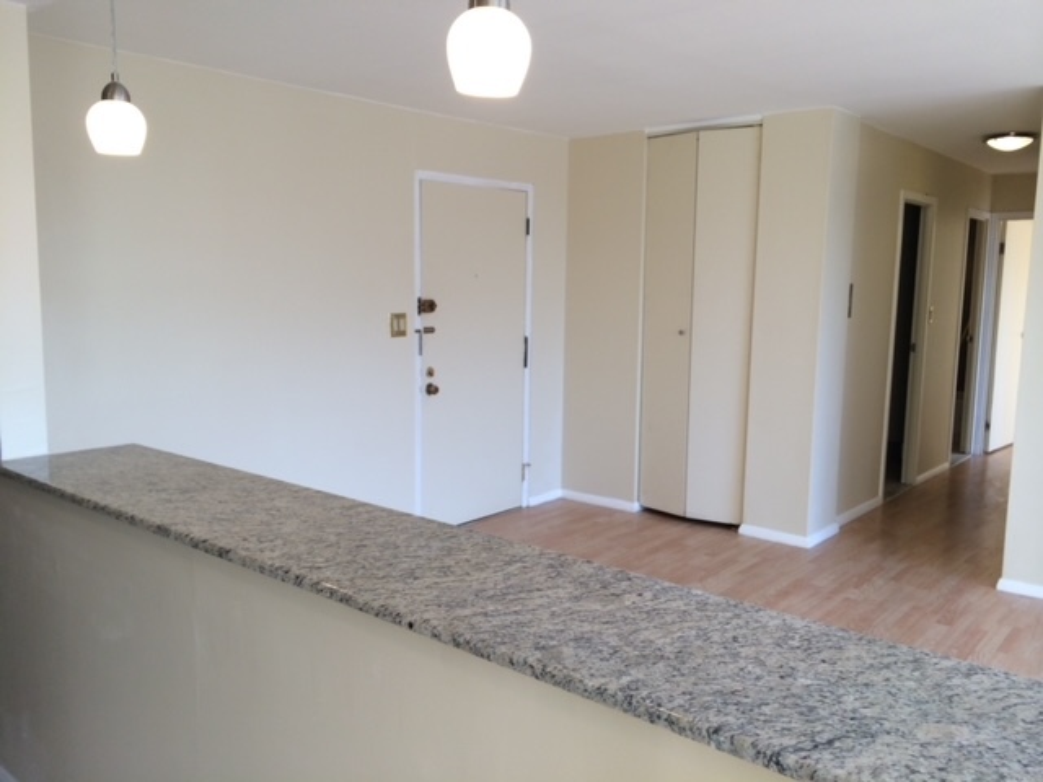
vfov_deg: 46.8
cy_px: 391
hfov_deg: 60.0
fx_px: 904
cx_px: 522
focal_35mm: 30
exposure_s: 1/120
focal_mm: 4.12
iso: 40
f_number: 2.2
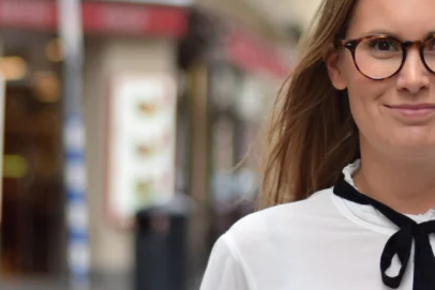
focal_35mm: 189
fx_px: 2284
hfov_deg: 10.8
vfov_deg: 7.3
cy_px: 89
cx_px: 461
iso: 200
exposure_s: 1/1000
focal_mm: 50
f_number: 1.8
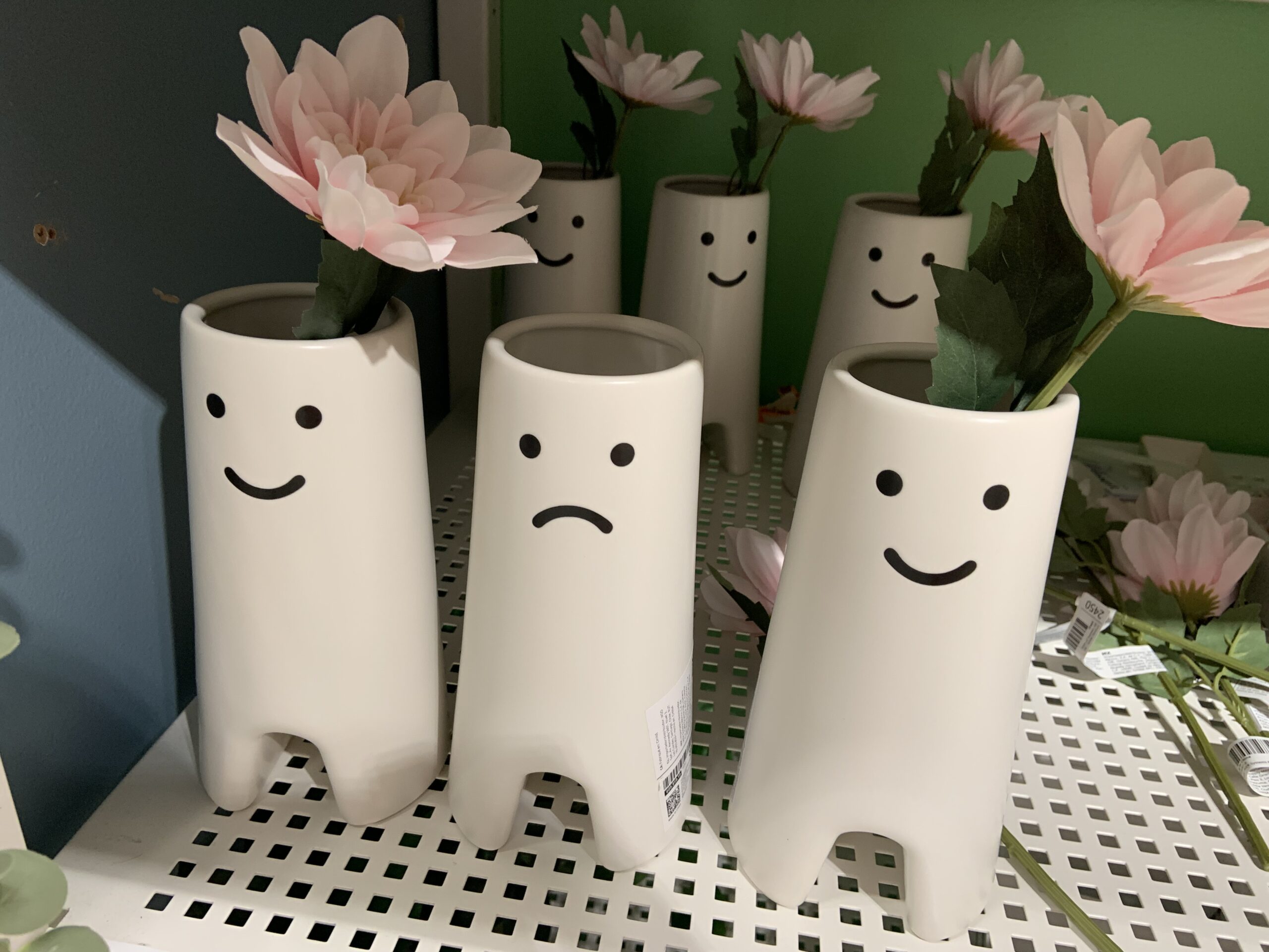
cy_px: 476
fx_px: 953
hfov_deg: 67.3
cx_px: 634
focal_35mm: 26
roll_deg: -2.8
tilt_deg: -25.8
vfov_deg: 53.1
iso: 100
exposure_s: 1/67
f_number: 1.8
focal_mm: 4.25
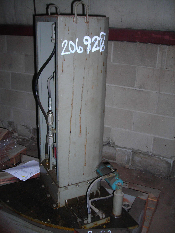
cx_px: 88
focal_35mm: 38
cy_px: 116
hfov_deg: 37.7
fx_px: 256
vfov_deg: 49.0
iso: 93
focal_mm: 6.3
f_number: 3.2
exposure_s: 1/60.1
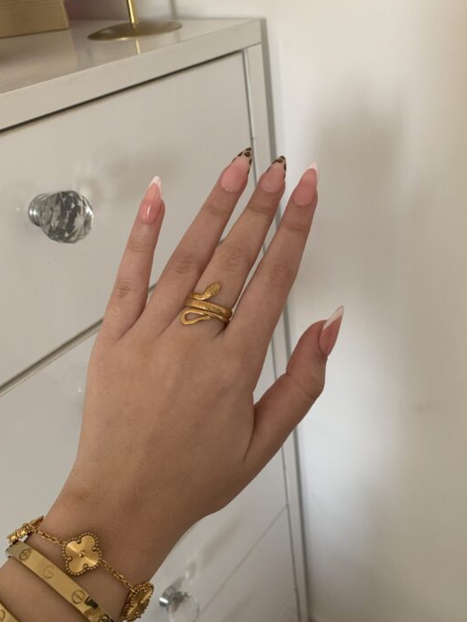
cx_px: 244
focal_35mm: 30
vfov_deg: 59.8
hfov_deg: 46.8
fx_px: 539
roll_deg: +7.0
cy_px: 281
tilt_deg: -32.1
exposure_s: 1/120
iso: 100
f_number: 1.8
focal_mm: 4.25
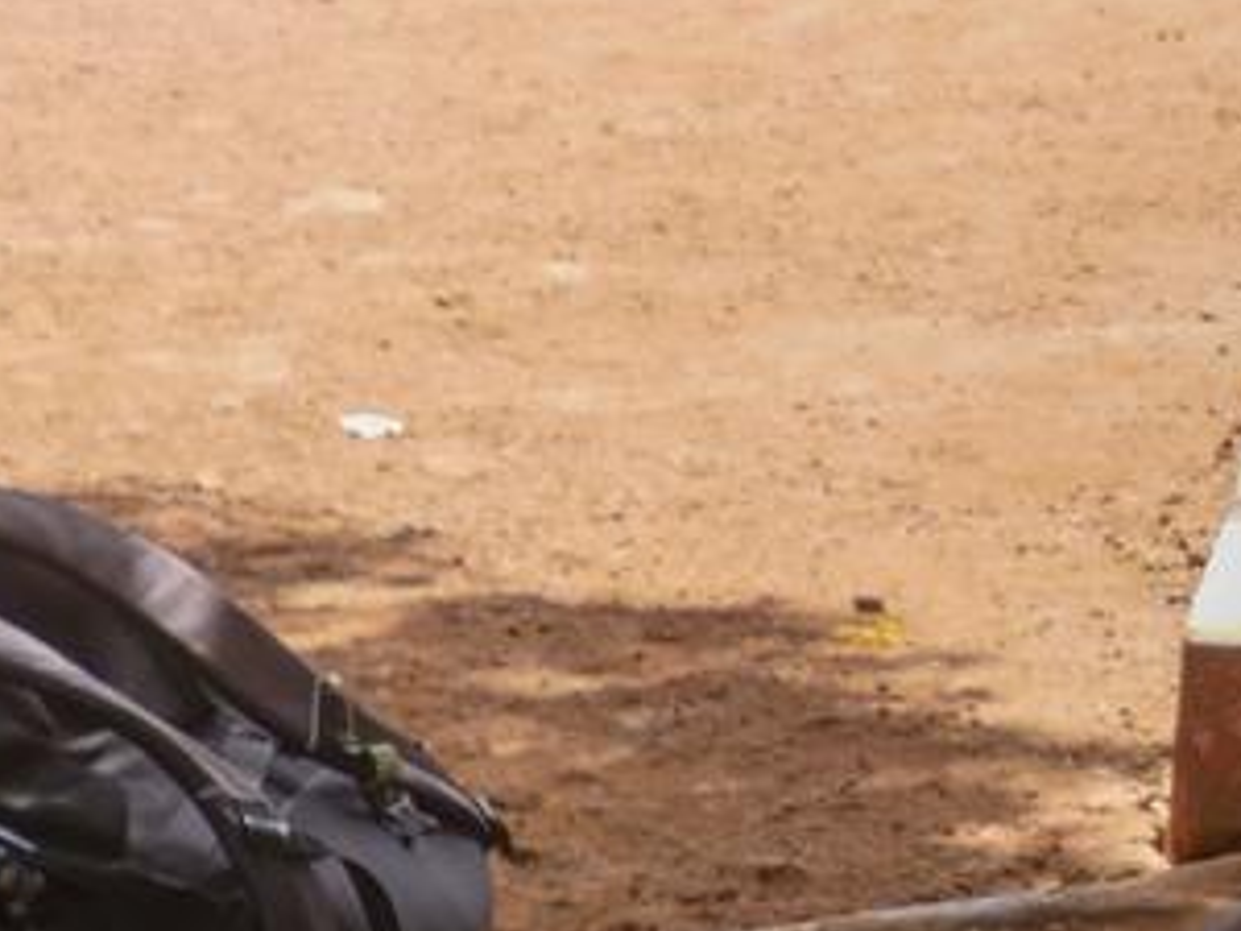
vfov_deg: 8.2
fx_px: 6417
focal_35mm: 179
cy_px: 1233
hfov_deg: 10.5
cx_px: -782
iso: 200
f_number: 5
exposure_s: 1/250
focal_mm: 14
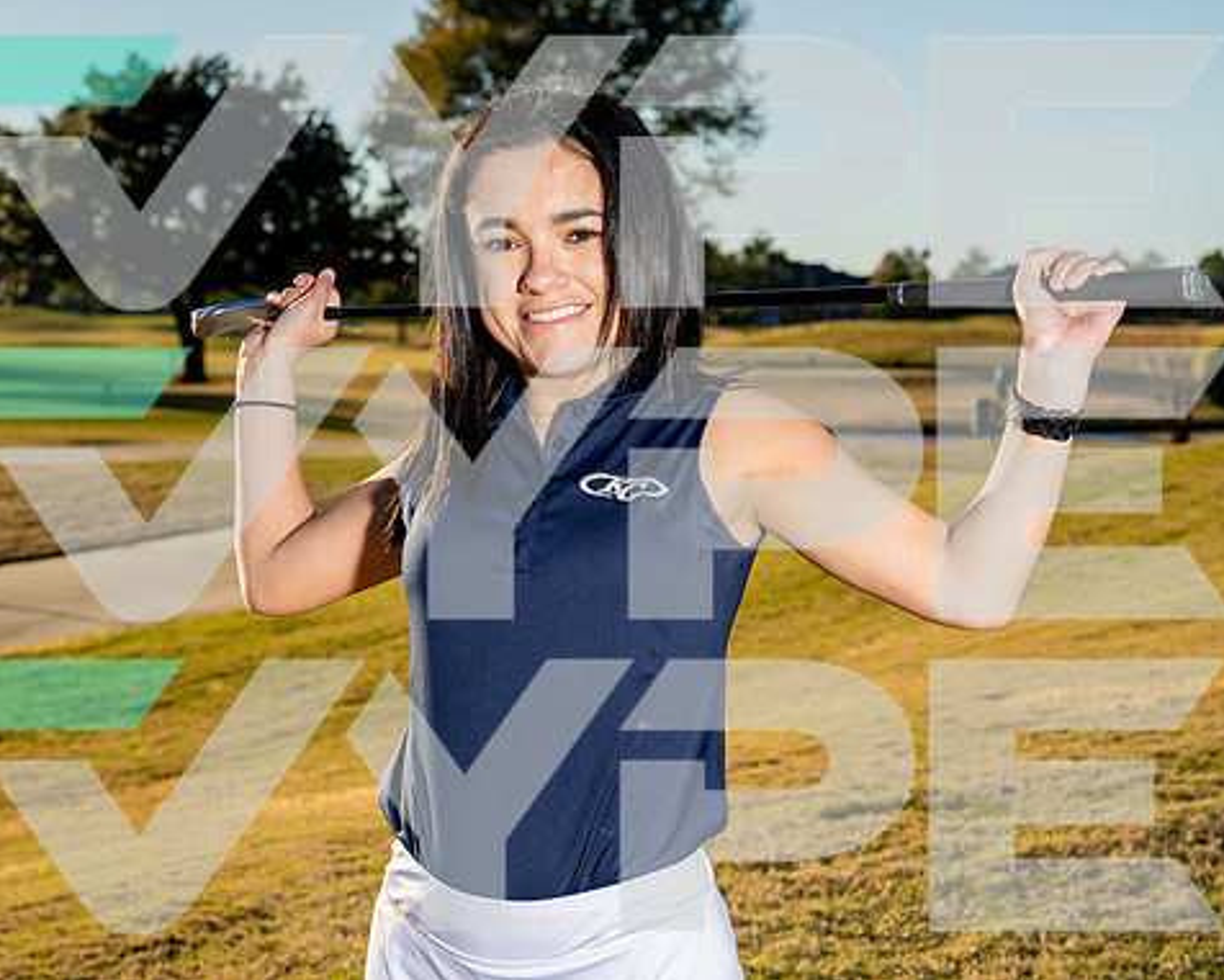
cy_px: 485
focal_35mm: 80
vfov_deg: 19.2
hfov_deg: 23.8
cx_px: 579
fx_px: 2899
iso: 100
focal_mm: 70
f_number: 8
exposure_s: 1/250
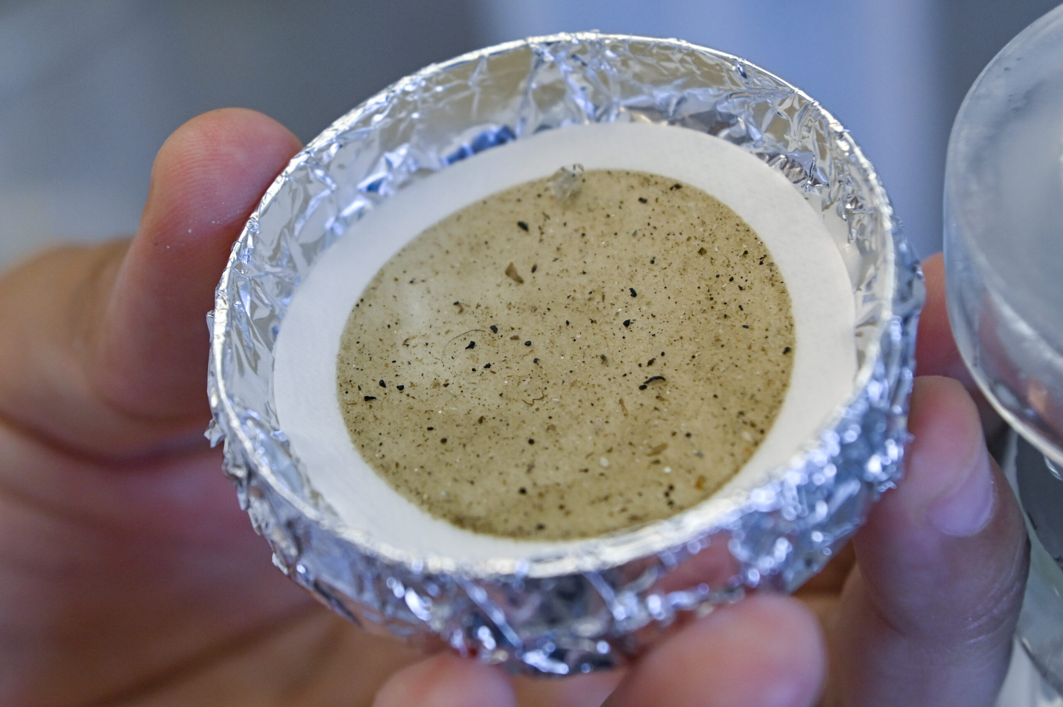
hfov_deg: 28.9
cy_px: 354
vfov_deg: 19.4
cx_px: 532
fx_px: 2065
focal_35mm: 70
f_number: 6.3
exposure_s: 1/160
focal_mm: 70
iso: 640
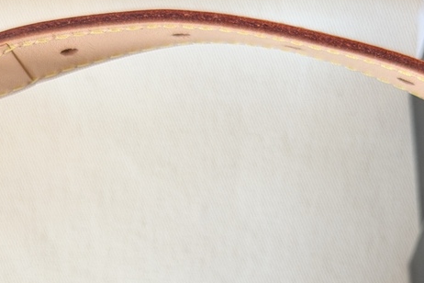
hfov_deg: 18.8
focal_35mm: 109
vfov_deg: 11.9
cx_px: 193
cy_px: 444
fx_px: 1284
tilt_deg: -85.0
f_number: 1.78
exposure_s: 1/50
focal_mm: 6.76
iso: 80
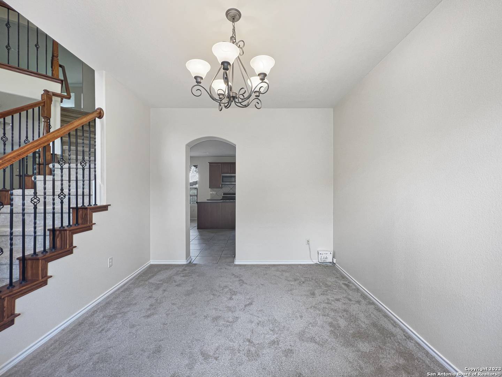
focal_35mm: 13
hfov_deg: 106.2
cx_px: 251
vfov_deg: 89.9
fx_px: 189
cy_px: 188
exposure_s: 1/152
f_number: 1.8
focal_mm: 1.57
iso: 32
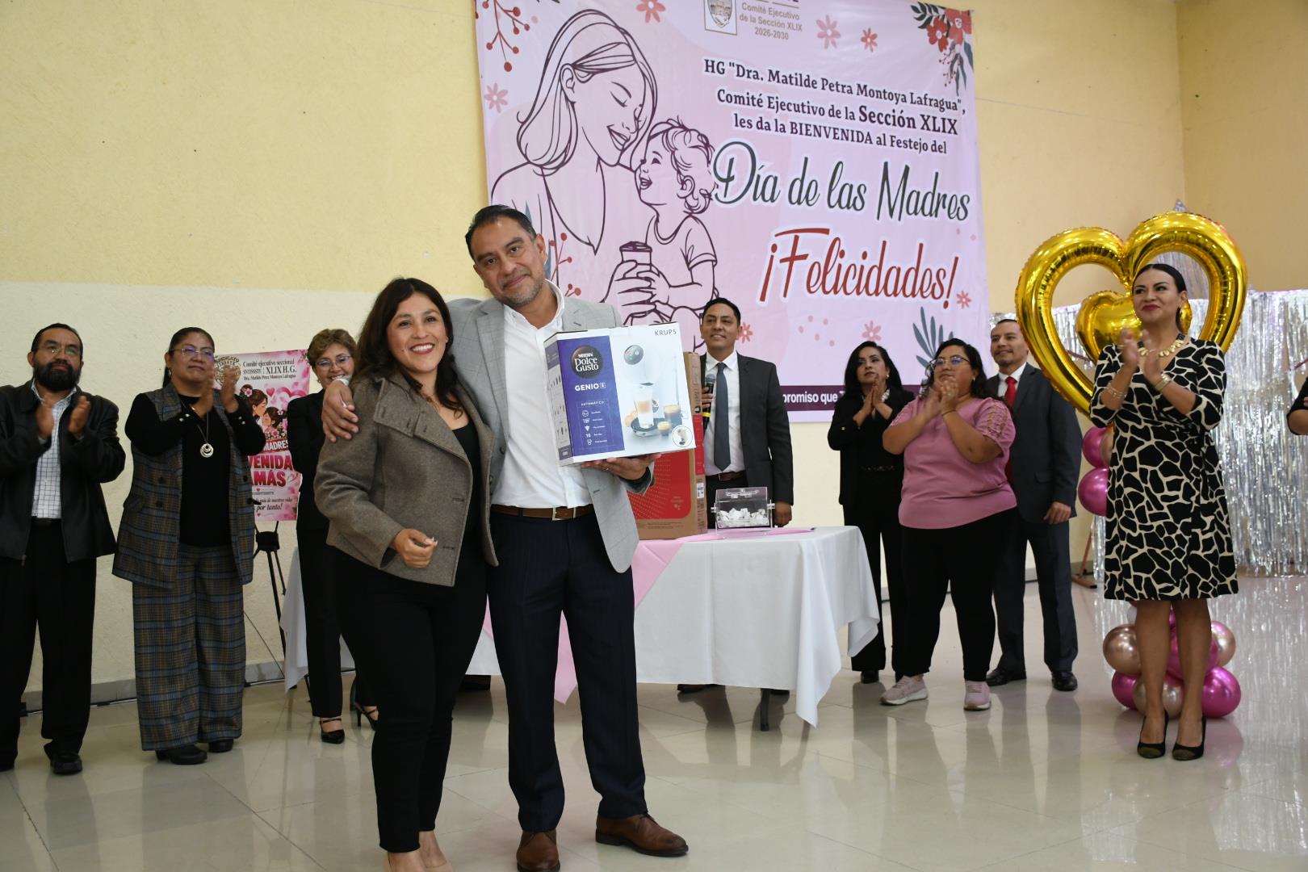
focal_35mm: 34
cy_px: 436
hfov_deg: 55.8
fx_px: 1235
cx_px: 654
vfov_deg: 38.9
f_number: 3.8
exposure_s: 1/100
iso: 1000
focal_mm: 23
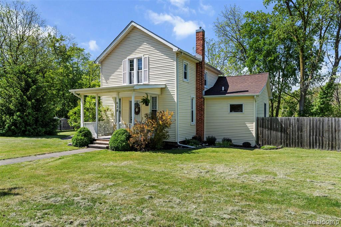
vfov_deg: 55.1
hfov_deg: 76.1
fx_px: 218
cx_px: 170
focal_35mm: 23
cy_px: 114
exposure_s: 1/50
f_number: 8
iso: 100
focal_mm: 23
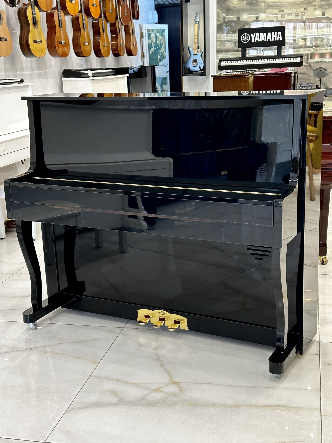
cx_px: 166
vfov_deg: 39.7
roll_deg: +2.3
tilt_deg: -15.4
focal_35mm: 48
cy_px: 222
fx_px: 614
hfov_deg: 30.3
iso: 160
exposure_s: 1/50
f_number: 1.78
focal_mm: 6.86
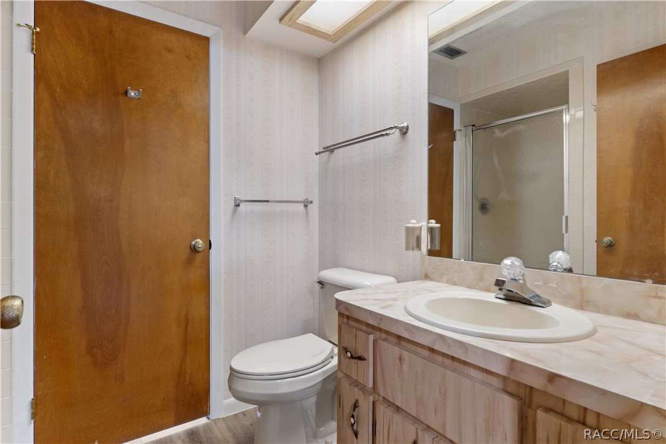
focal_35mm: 18
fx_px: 333
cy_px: 222
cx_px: 333
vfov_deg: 67.4
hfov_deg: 90.0
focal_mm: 12
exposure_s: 1/2
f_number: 8
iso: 320
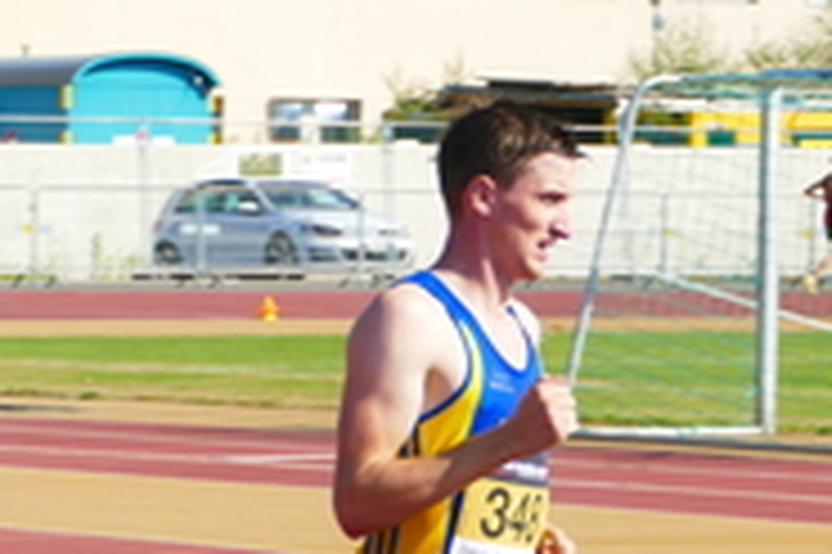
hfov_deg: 5.8
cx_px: 976
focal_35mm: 356
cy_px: 680
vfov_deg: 3.8
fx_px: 8220
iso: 125
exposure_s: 1/1000
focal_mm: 44.41
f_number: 3.9
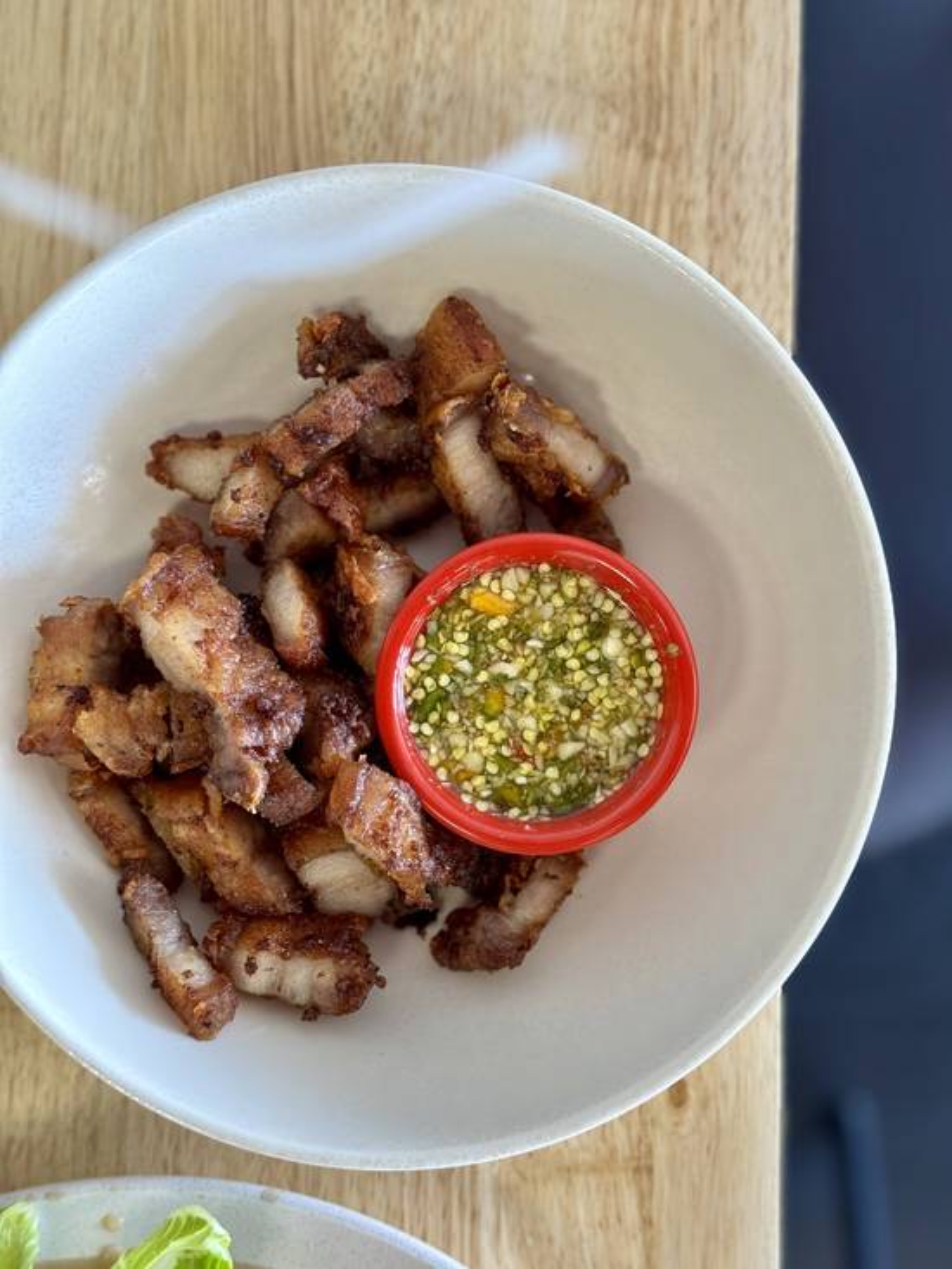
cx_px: 476
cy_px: 634
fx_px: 1760
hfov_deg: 30.3
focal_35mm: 48
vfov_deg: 39.7
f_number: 1.78
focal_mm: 6.76
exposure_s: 1/60
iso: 200
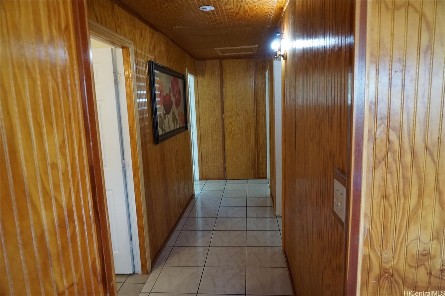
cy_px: 148
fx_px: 297
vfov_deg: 53.1
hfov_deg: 73.8
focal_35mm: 24
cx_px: 222
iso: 2000
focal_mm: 16
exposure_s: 1/160
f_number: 3.5
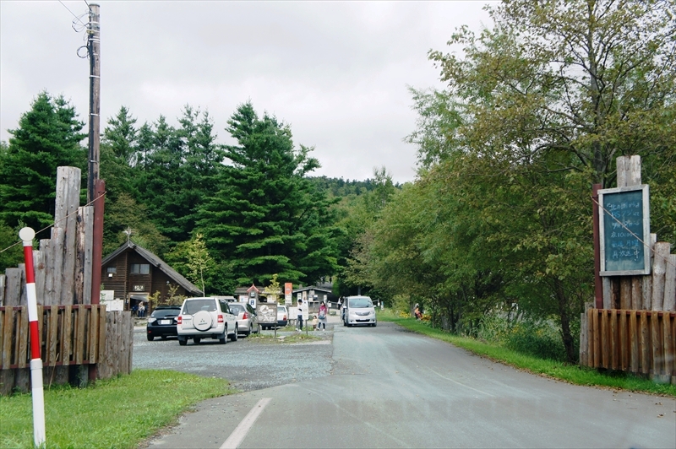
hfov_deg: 43.6
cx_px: 338
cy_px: 224
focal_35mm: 45
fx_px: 844
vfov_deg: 29.8
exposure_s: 1/320
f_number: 5.6
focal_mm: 30
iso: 200
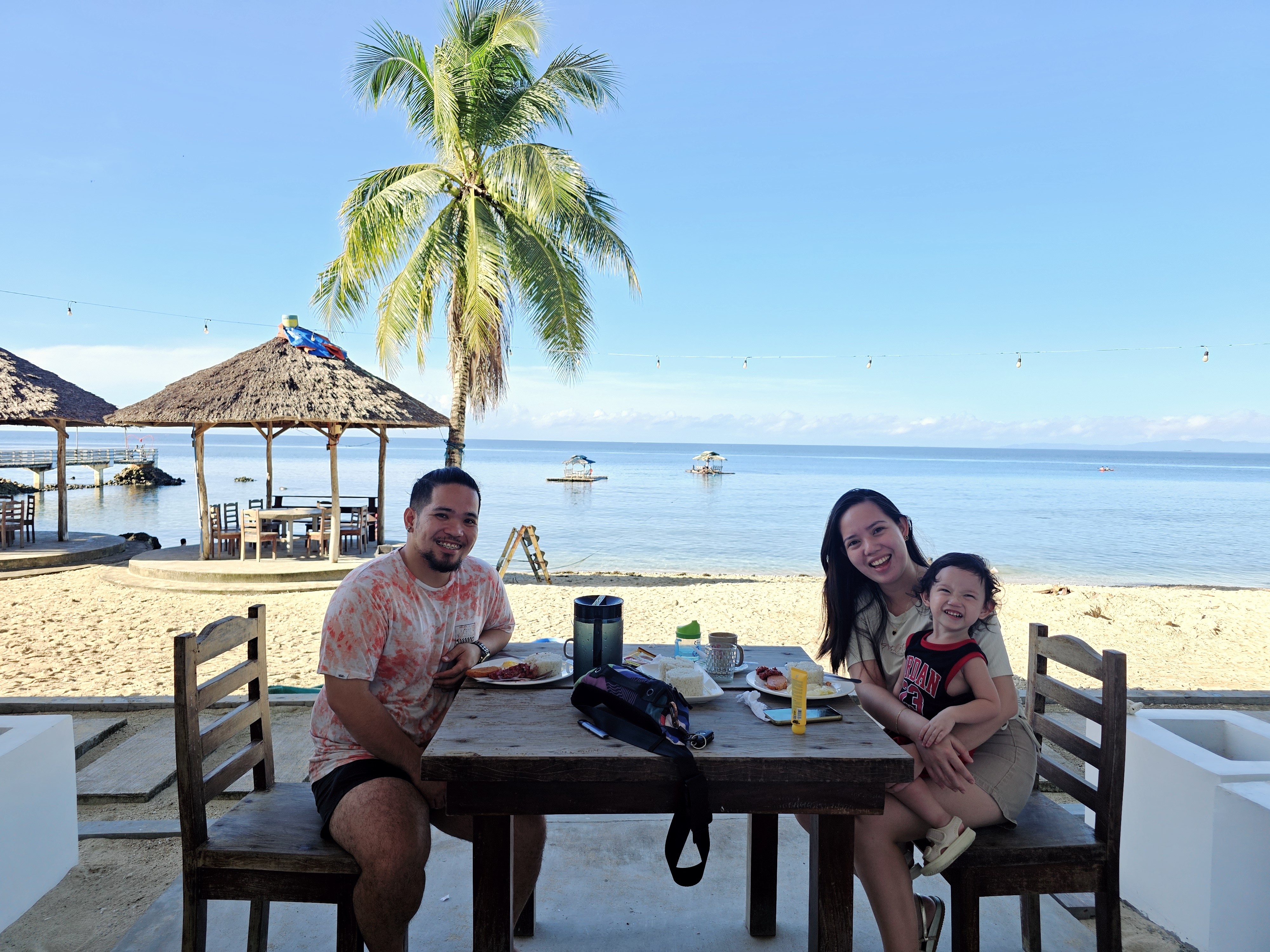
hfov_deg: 73.9
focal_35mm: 23
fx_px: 844
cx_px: 635
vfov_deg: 58.9
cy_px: 476
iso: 12
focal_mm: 6.3
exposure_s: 1/180
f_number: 1.7
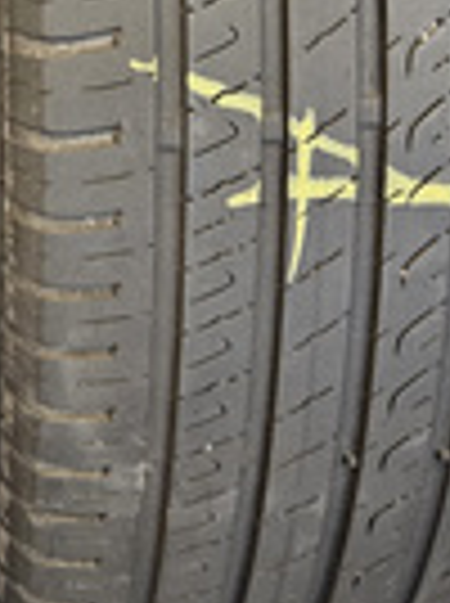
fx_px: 1495
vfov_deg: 21.5
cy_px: -81
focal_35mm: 86
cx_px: 20
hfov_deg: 16.8
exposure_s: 1/25
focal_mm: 5.4
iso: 640
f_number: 1.8
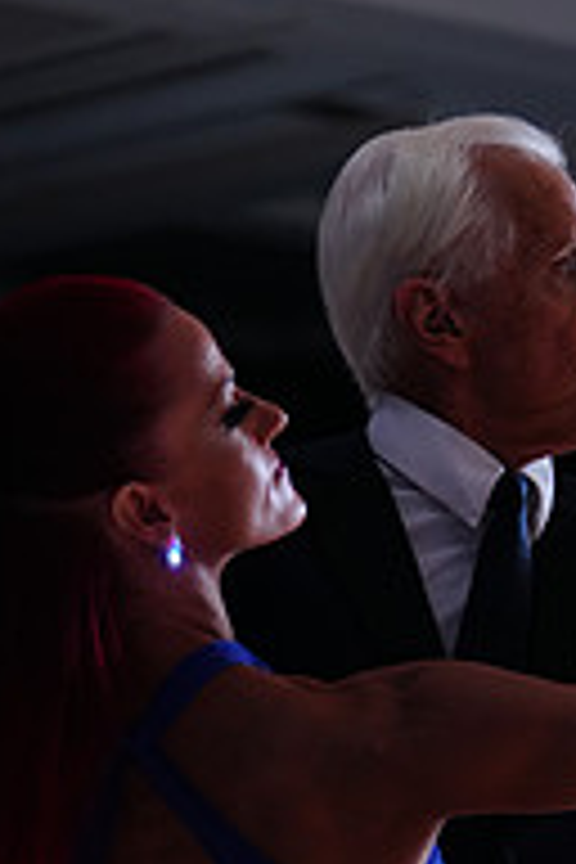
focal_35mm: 211
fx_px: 5064
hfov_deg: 6.5
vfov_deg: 9.5
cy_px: 1215
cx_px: 533
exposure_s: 1/500
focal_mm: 70
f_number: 2.8
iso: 800
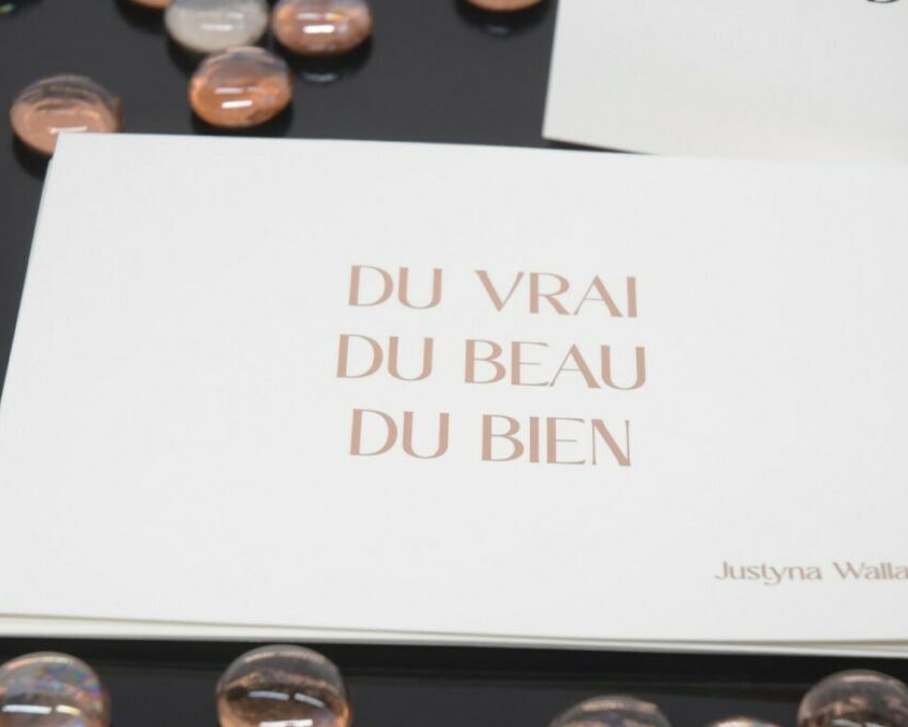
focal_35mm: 106
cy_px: 365
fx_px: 2850
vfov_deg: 14.5
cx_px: 479
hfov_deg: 18.1
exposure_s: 1/125
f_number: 8
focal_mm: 62
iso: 800
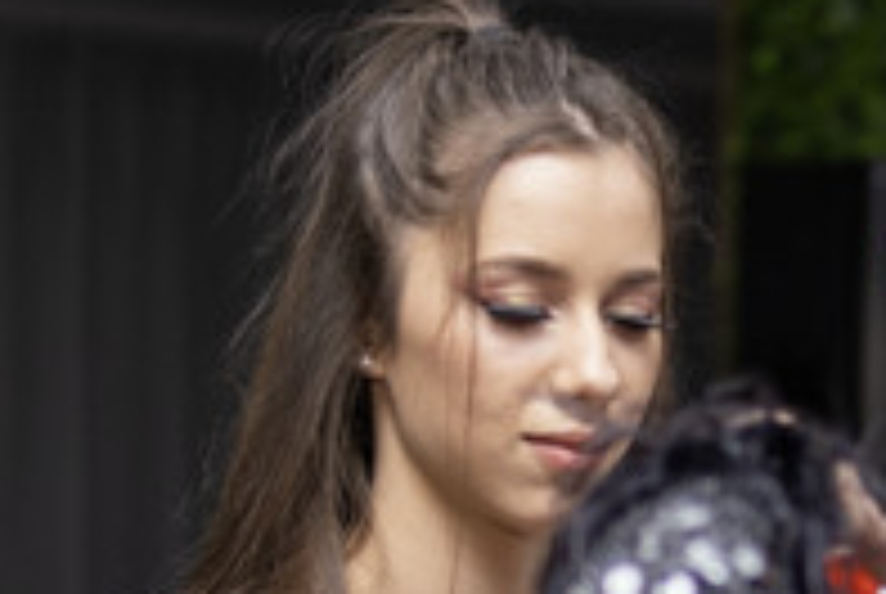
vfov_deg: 9.4
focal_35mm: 146
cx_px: 931
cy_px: 502
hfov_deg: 13.8
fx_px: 3599
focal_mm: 30
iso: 500
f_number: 1.4
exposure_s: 1/200
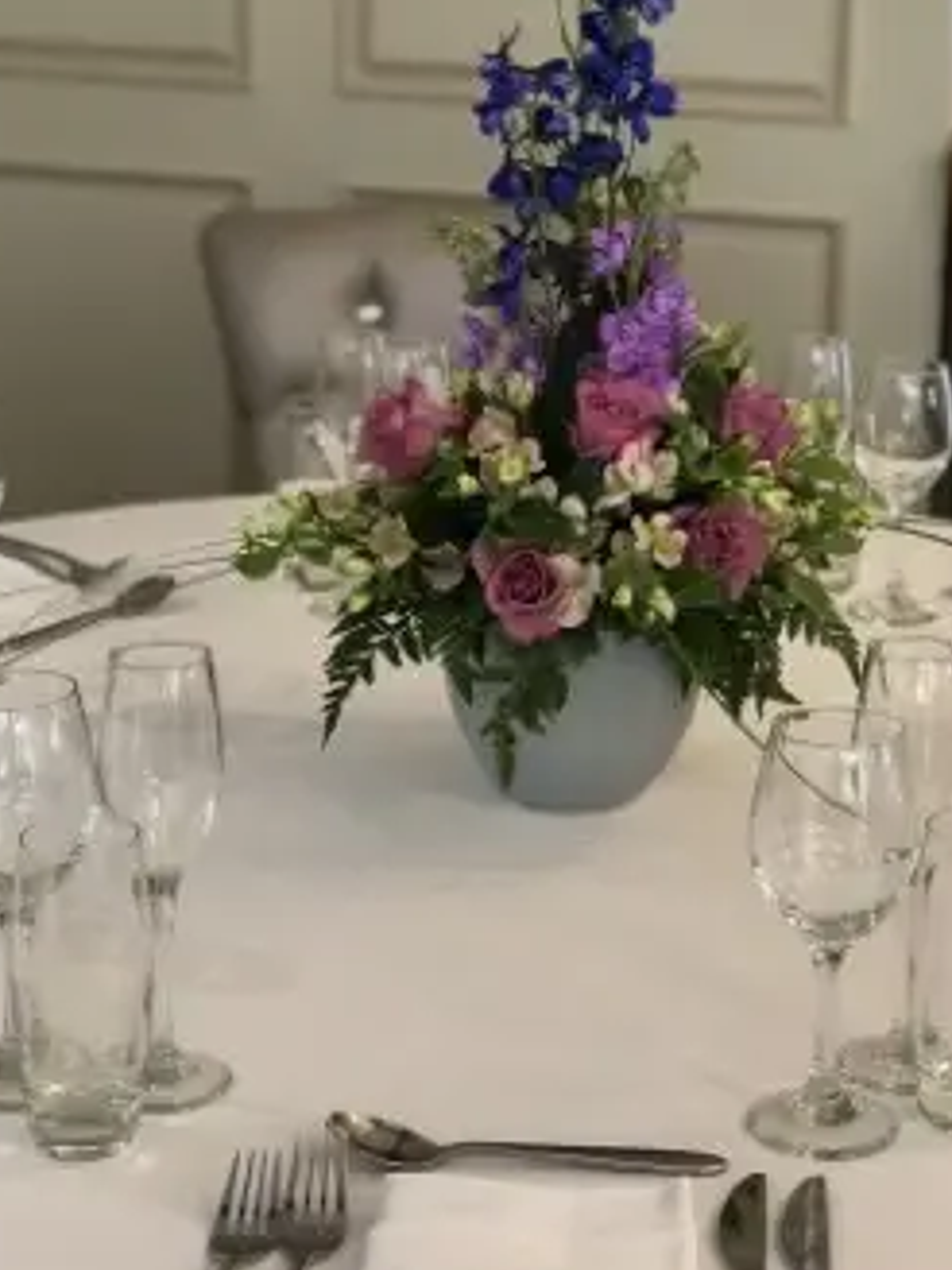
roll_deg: -1.0
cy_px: 399
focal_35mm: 76
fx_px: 2787
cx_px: 639
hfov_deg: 19.3
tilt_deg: -11.4
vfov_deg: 25.5
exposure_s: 1/25
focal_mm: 6
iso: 160
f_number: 2.4
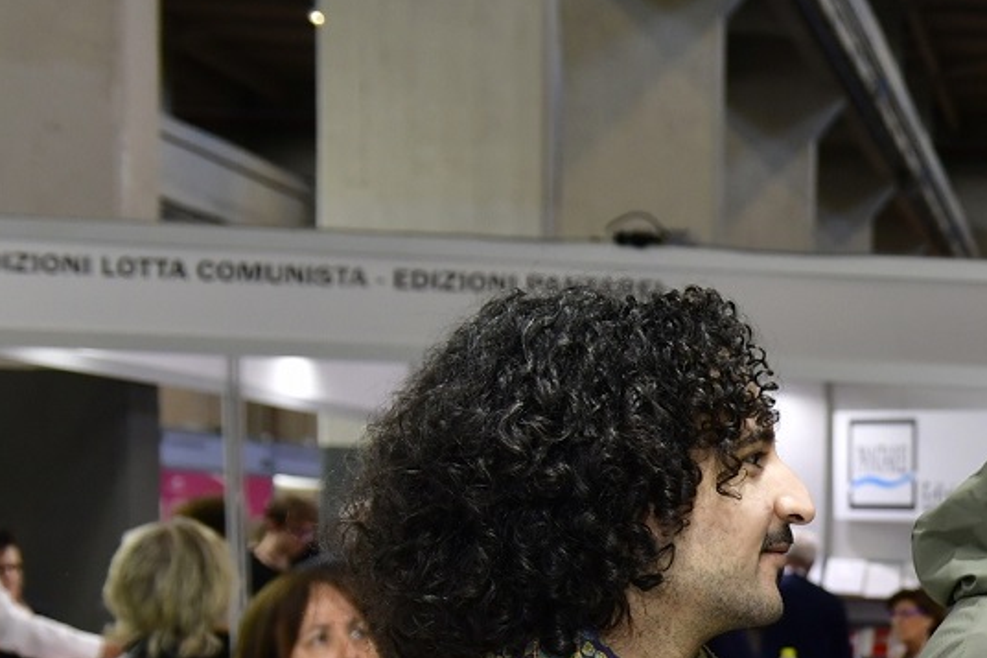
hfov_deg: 16.6
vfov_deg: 12.0
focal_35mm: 111
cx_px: 1528
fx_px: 3042
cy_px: 867
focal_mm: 32
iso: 400
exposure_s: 1/160
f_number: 5
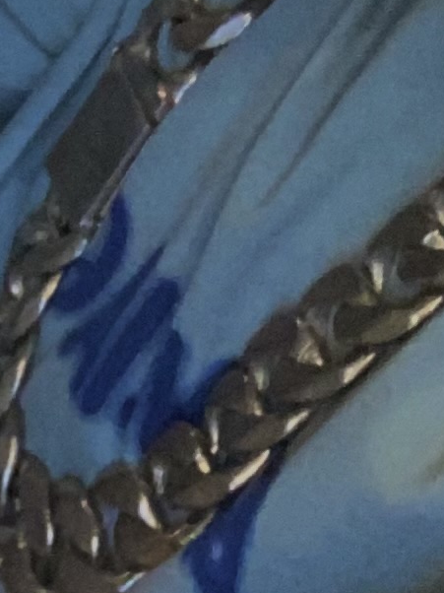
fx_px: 2636
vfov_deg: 11.2
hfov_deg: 9.6
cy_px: -708
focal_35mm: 154
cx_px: 211
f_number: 2.2
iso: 200
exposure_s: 1/30
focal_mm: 2.71
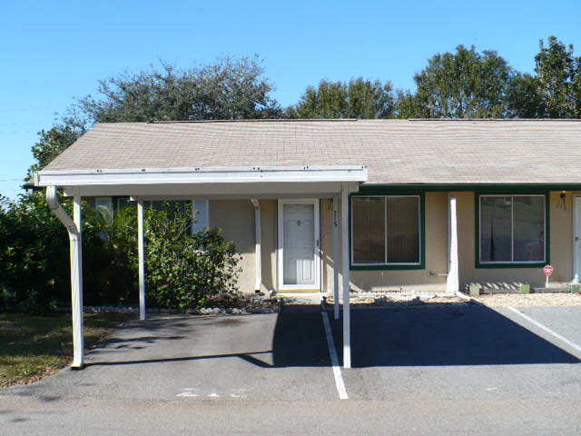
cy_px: 218
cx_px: 290
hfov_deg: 42.9
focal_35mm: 44
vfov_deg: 32.9
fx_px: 739
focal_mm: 6.1
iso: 100
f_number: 2.8
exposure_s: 1/1300
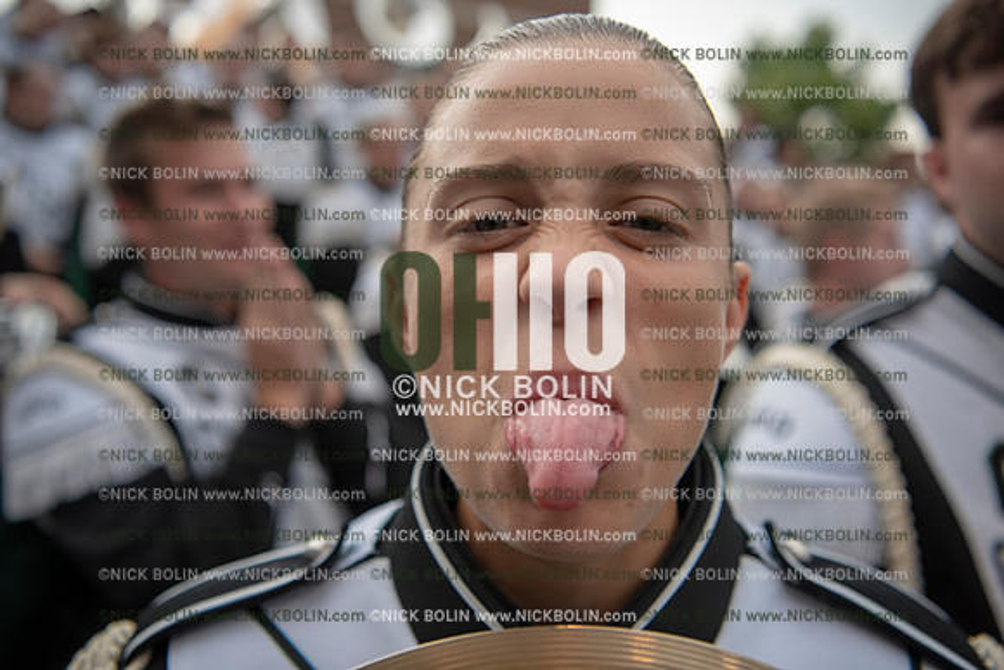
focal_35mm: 35
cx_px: 502
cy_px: 335
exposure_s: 1/1000
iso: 800
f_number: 3.2
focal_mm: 35
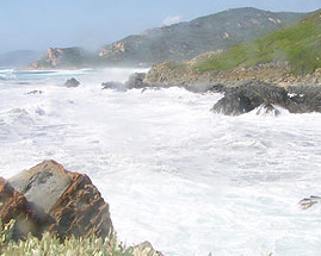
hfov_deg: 30.4
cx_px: 191
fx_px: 589
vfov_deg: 24.6
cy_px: 118
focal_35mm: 62
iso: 64
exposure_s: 1/125
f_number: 8
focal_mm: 6.3
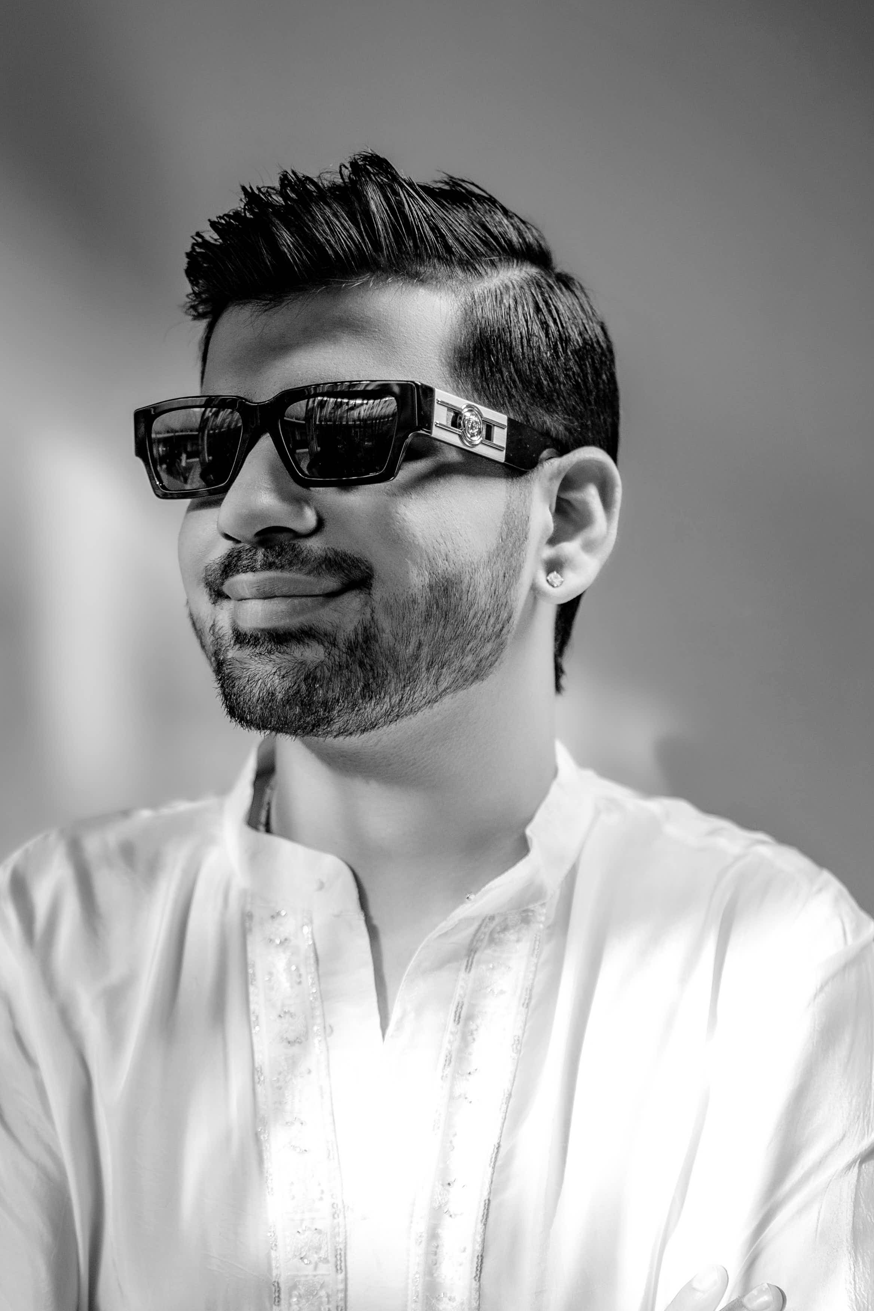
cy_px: 1069
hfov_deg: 19.3
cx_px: 174
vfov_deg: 28.2
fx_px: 2549
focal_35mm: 70
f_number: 1.4
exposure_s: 1/1000
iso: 320
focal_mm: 35
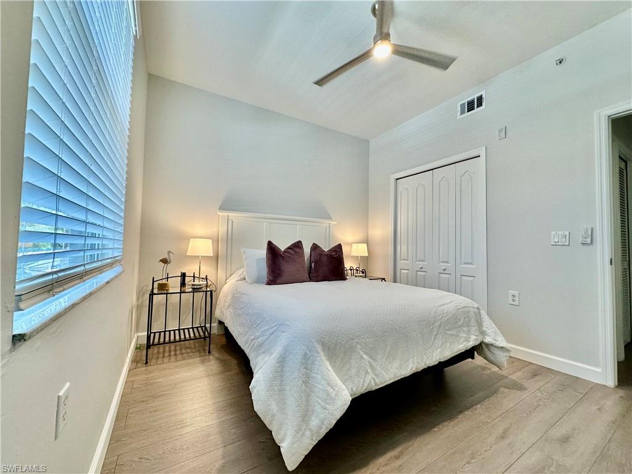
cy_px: 237
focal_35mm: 14
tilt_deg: +2.8
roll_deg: -0.9
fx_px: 256
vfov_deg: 85.7
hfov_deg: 102.1
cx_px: 316
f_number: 2.2
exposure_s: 1/120
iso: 125
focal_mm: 2.22
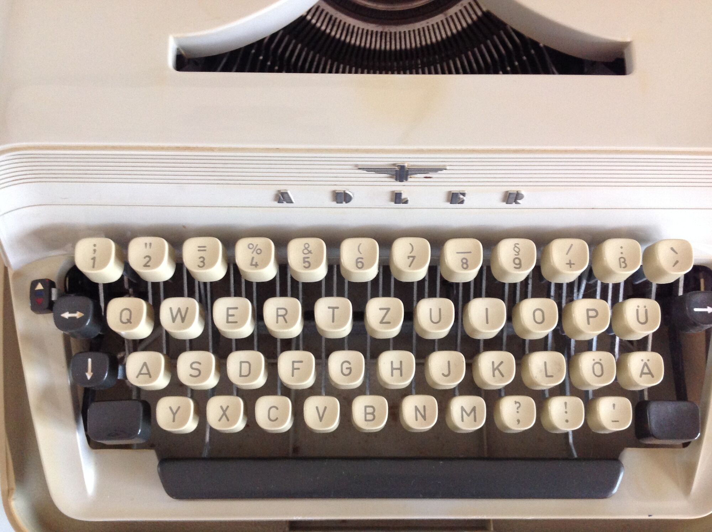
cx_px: 356
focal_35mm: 35
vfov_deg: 40.6
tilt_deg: -78.6
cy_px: 266
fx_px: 719
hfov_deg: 52.7
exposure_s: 1/15
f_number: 2.4
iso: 200
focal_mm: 4.28
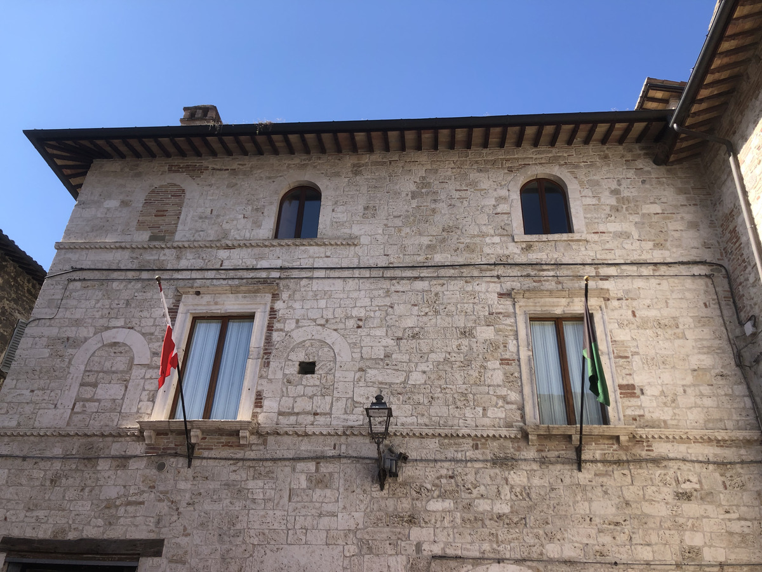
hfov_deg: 63.4
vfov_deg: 49.7
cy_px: 286
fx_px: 616
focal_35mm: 28
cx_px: 381
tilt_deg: +31.7
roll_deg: -1.3
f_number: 1.8
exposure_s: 1/1104
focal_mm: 4
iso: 20
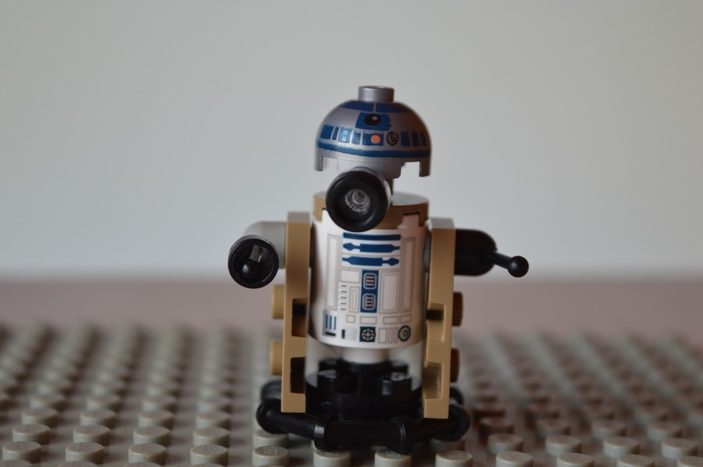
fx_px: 1609
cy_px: 234
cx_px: 352
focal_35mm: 82
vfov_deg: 16.5
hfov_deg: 24.6
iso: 720
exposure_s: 1/60
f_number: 5.6
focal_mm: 55
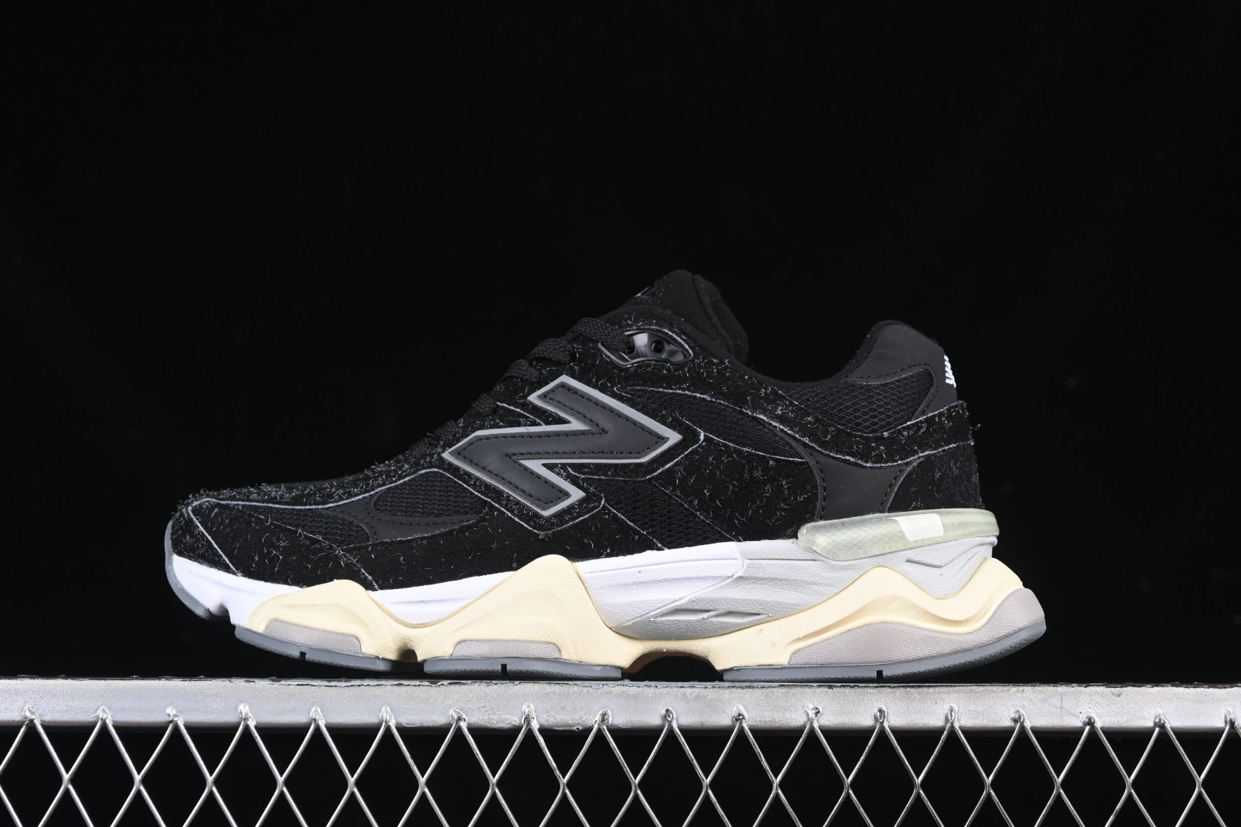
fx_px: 2654
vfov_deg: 17.7
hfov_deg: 26.3
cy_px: 418
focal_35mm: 77
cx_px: 605
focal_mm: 50
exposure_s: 1/60
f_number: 6.3
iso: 160
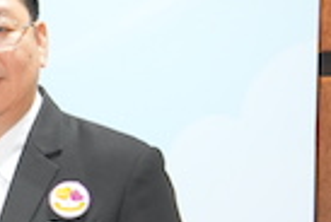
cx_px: -524
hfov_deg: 7.4
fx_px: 2359
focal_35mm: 256
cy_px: 271
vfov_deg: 5.4
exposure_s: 1/125
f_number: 3.5
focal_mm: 44
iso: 2000
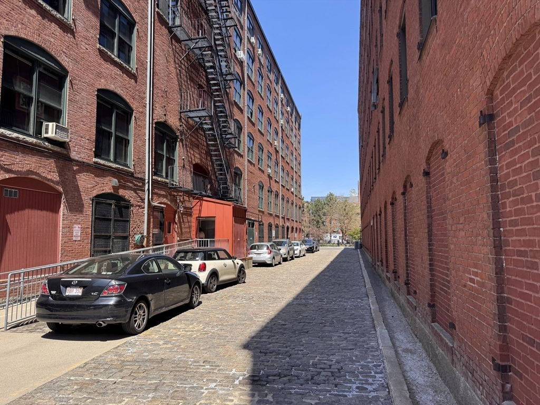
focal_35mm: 24
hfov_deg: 71.6
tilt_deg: +4.2
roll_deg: +0.2
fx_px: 374
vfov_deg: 56.8
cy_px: 202
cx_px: 270
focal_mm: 6.76
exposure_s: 1/2041
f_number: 1.78
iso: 80
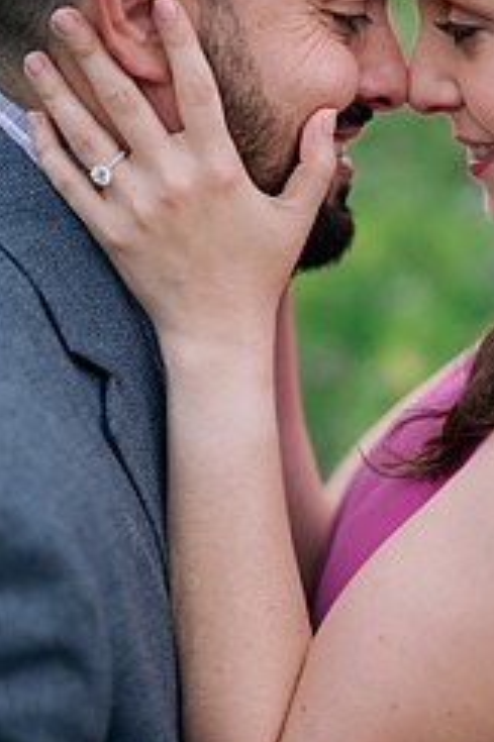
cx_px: 444
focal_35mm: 92
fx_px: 1896
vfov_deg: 22.2
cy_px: 348
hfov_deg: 14.7
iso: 160
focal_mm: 50
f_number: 2
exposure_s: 1/800
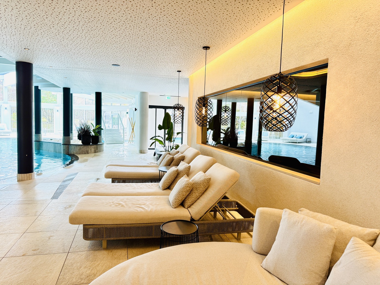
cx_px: 190
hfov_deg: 71.6
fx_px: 263
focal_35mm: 24
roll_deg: -2.5
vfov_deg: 56.8
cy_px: 142
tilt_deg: -3.9
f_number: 1.78
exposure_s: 1/50
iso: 125
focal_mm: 6.76
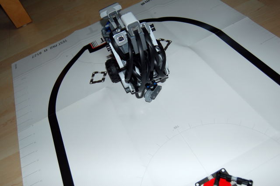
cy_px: 93
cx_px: 140
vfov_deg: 38.3
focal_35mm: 34
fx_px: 268
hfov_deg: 55.1
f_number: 3.8
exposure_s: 1/60
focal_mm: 23
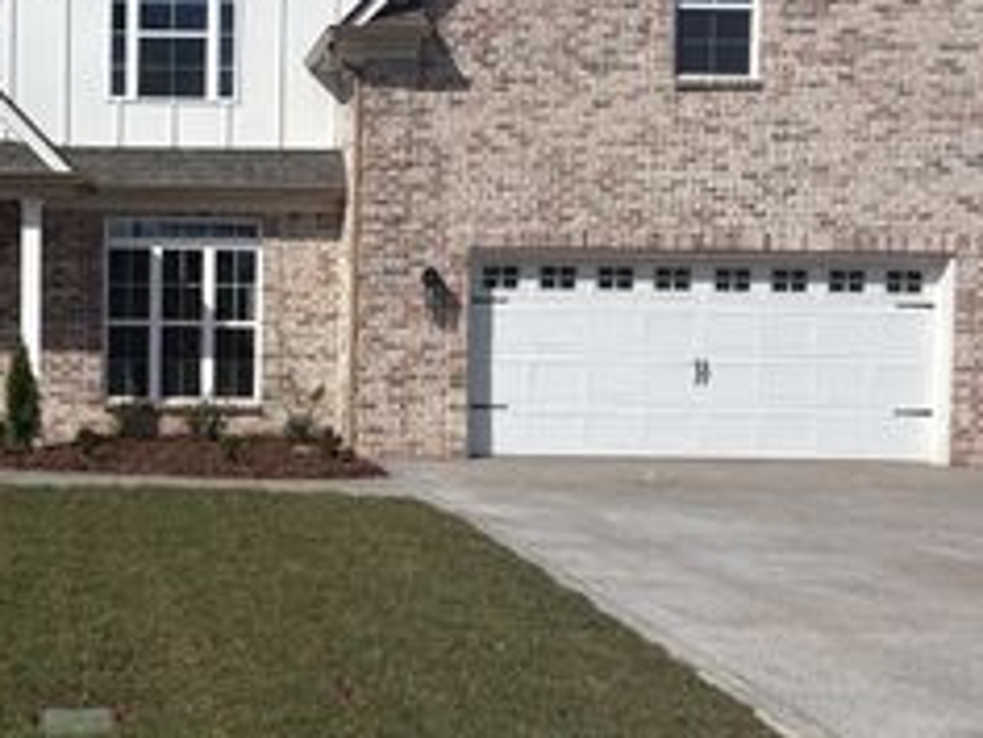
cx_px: 125
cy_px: 352
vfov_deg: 26.6
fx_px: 1562
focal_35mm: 55
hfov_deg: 33.4
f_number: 1.6
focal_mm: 5.96
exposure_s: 1/6329
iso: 50
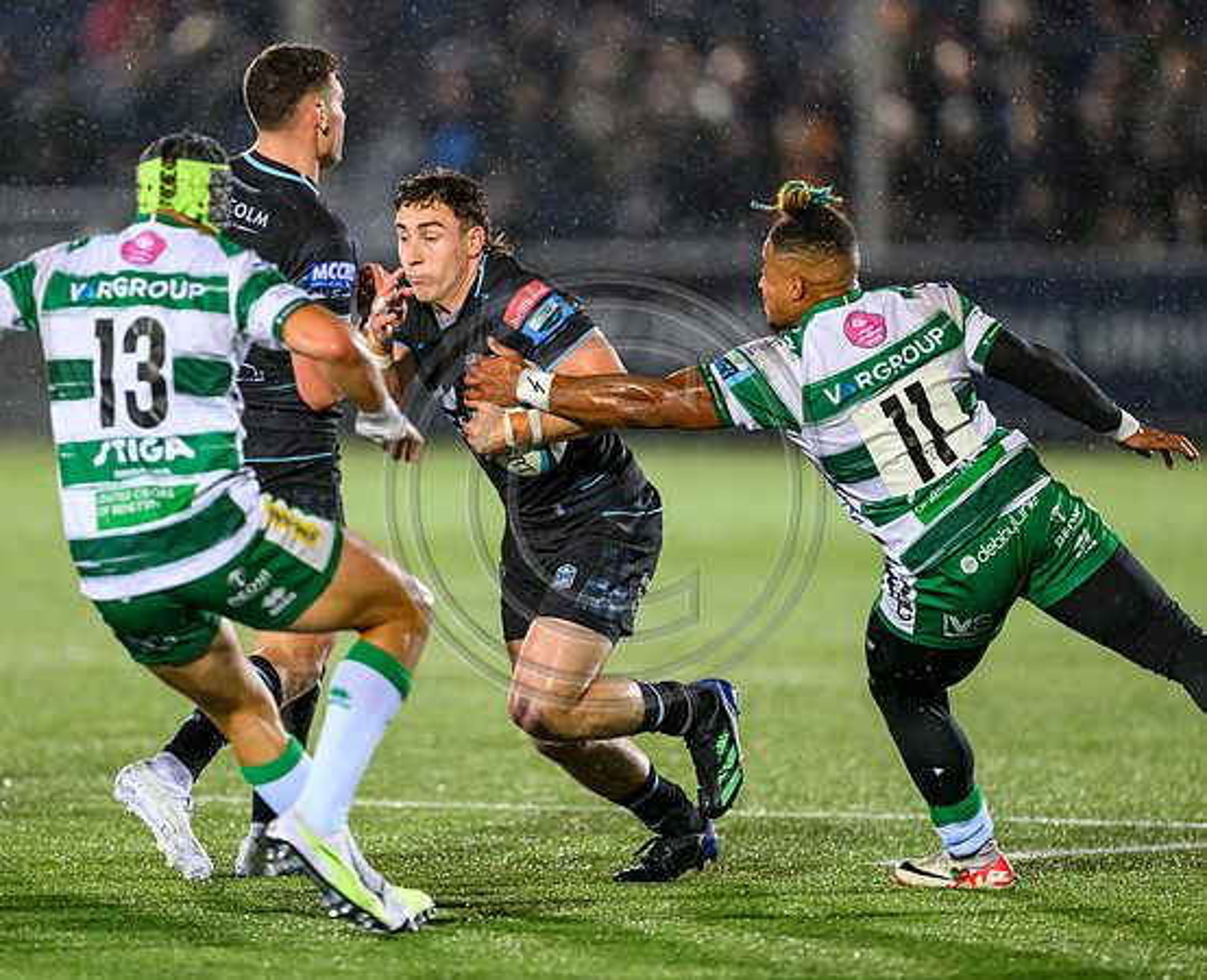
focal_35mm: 510
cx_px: 548
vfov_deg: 3.1
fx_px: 18344
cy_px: 500
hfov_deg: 3.8
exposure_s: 1/1000
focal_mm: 400
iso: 6400
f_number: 3.2
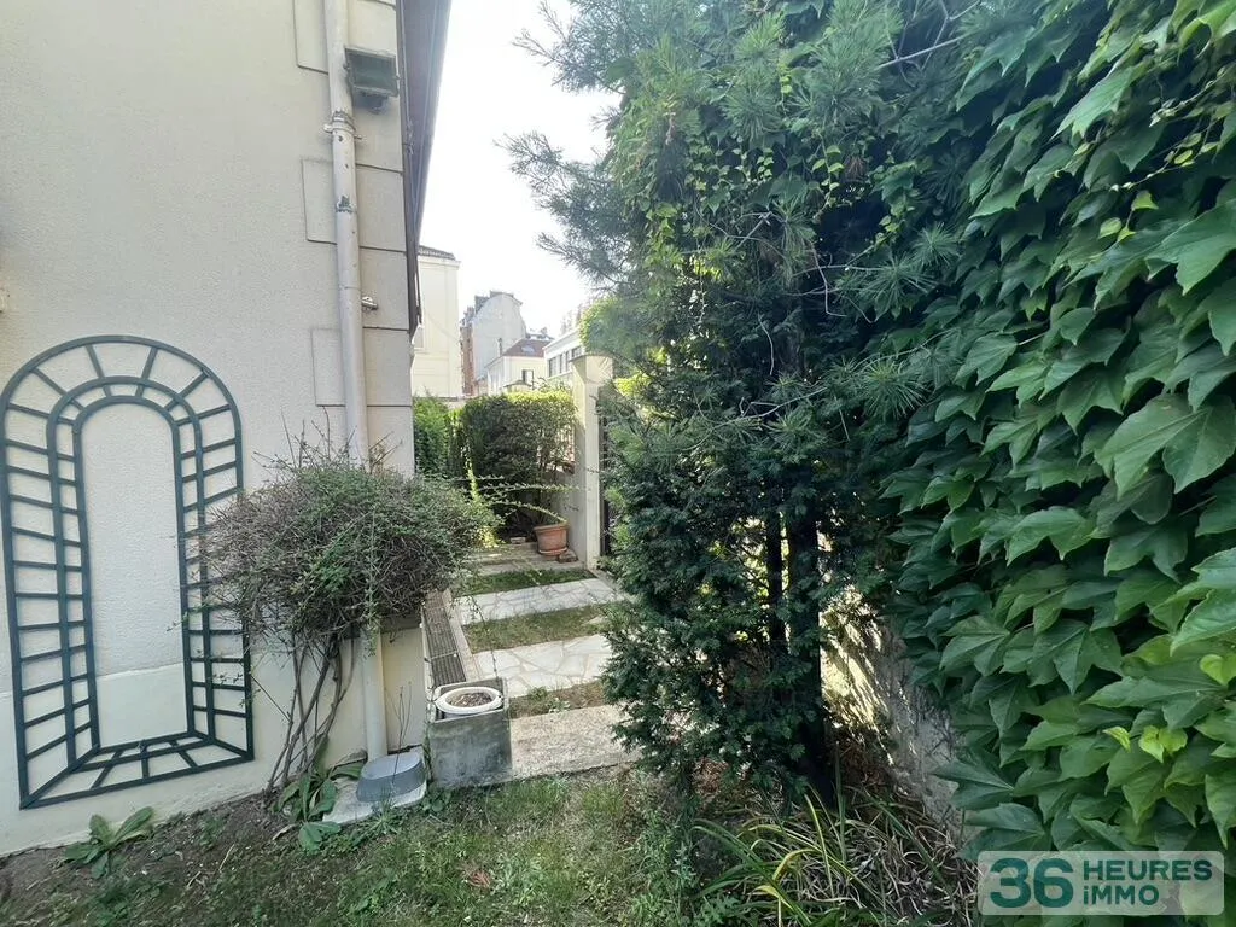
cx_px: 618
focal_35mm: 13
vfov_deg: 89.9
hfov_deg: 106.2
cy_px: 464
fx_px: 464
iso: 32
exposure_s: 1/124
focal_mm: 1.57
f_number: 1.8
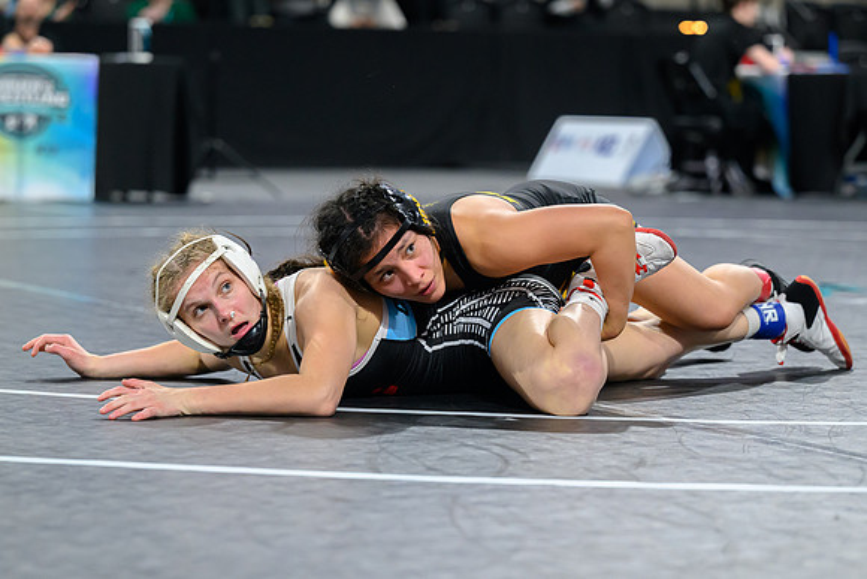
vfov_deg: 11.0
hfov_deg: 16.4
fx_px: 3009
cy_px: 302
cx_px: 449
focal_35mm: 125
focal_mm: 103
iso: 3600
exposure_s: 1/800
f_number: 3.2
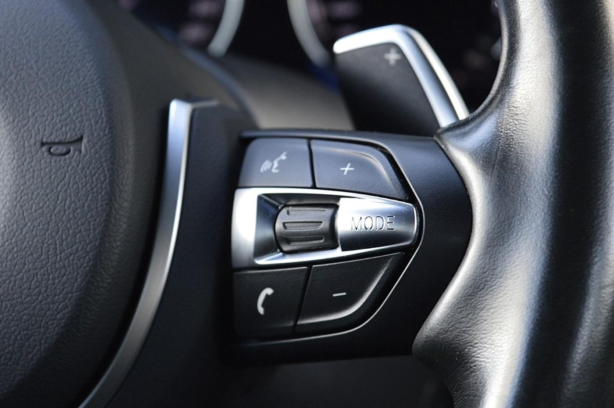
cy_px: 204
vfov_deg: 16.5
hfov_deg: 24.6
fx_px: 1405
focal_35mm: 82
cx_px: 307
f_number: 5.6
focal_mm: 55
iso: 800
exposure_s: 1/50
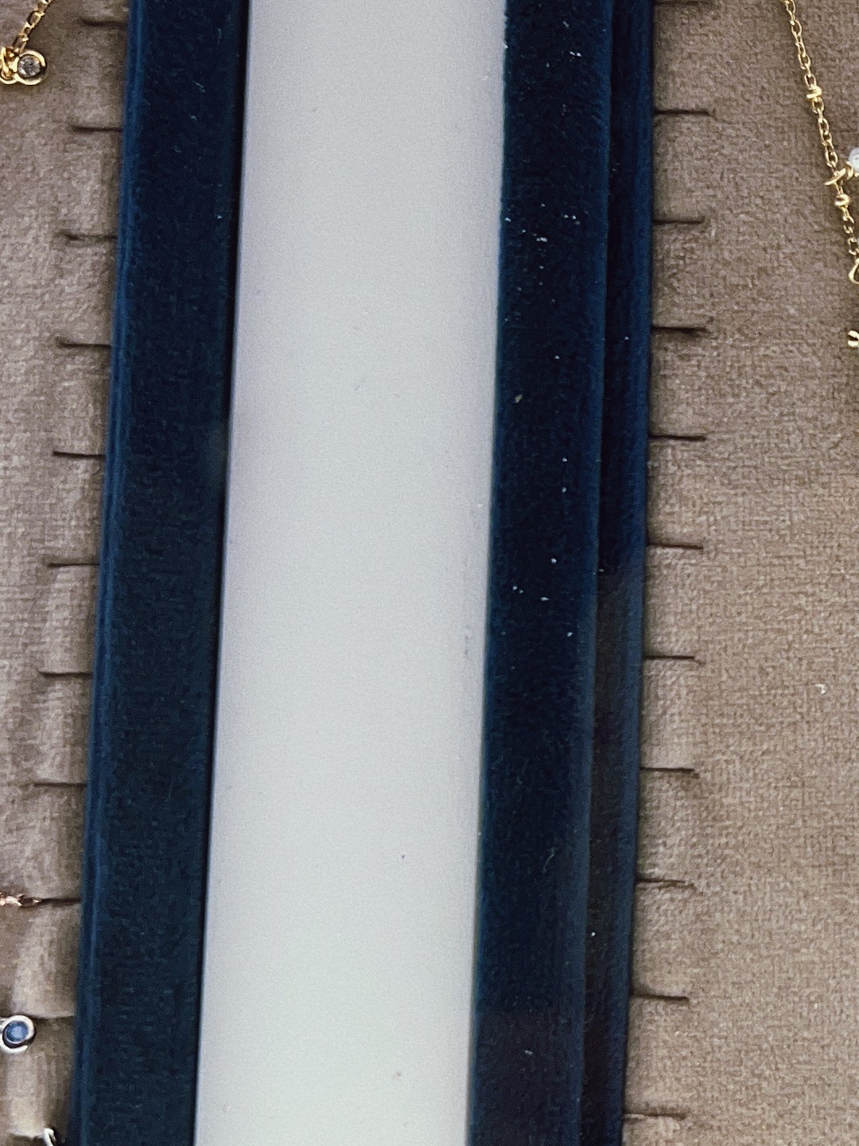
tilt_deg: -83.0
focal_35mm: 74
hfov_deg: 18.4
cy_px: 507
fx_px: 2450
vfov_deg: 26.3
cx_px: 1145
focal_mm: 5.7
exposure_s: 1/628
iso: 50
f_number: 1.5
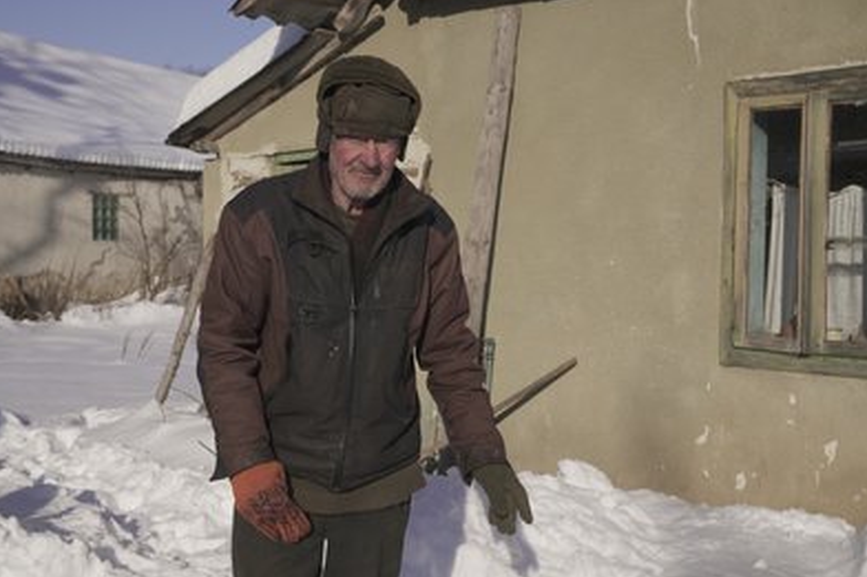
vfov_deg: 27.0
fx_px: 1204
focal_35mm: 50
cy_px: 288
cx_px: 434
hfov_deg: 39.6
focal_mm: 49
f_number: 8
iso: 125
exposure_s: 1/640
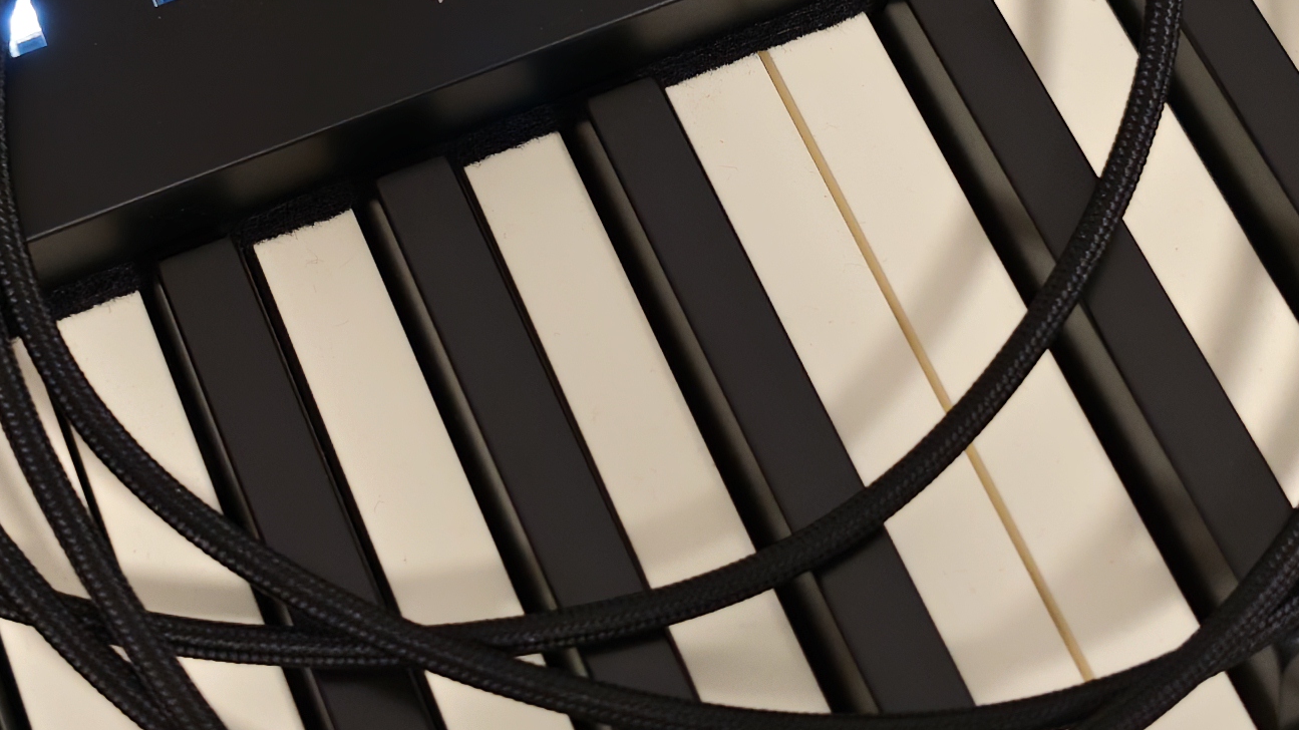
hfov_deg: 26.8
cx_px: 514
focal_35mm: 79
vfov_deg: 14.9
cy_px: -73
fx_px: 2721
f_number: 1.5
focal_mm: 7.73
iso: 1250
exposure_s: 1/49
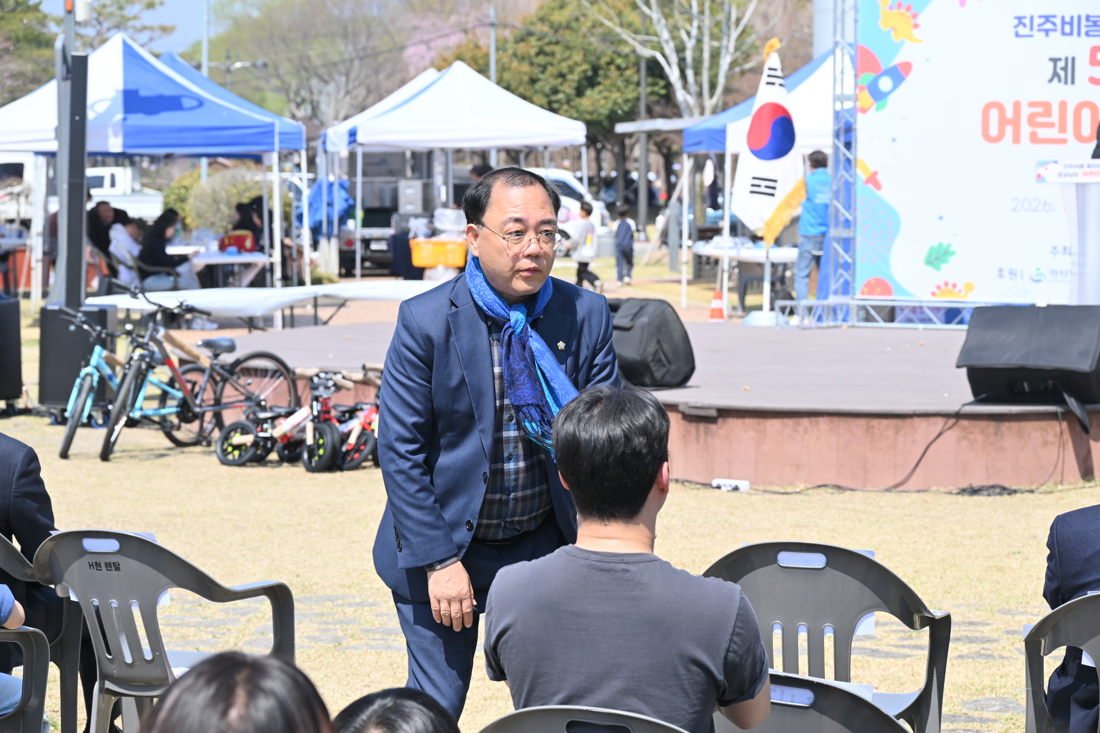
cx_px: 550
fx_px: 3147
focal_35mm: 103
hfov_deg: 19.8
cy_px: 366
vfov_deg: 13.3
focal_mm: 103
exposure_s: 1/250
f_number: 9
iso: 160
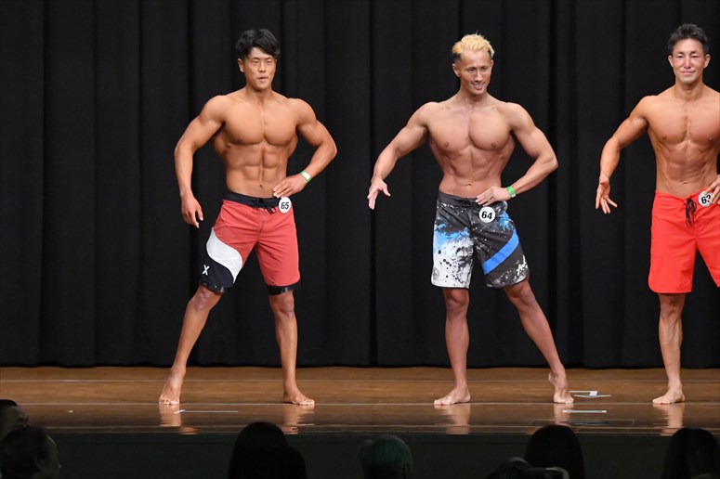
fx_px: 4038
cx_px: 360
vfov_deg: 6.8
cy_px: 240
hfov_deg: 10.2
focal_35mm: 202
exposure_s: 1/400
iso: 8000
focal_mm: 135
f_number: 5.6
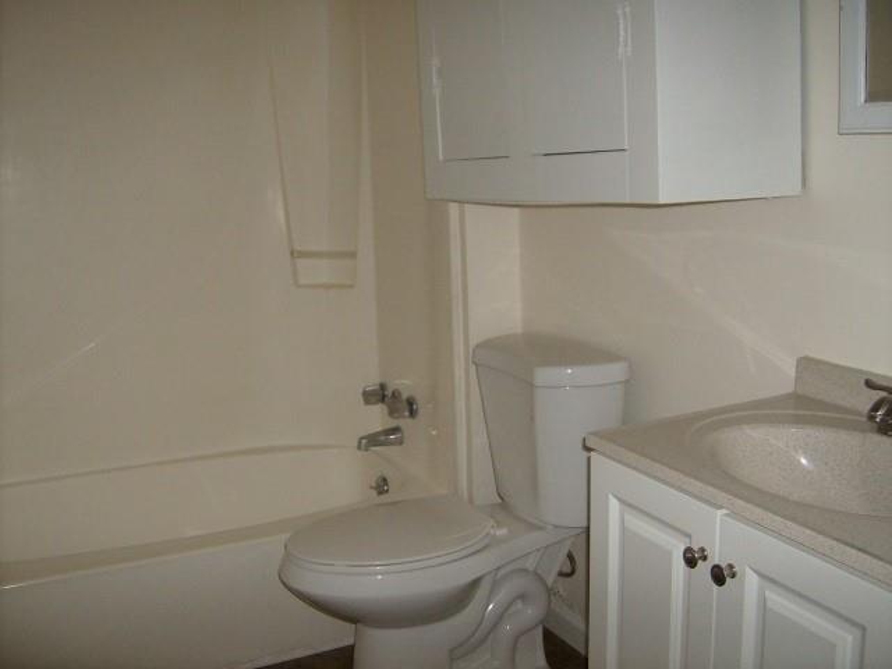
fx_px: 928
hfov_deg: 51.4
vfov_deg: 39.7
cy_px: 334
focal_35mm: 36
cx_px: 446
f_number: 2.8
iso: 200
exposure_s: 1/60
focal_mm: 6
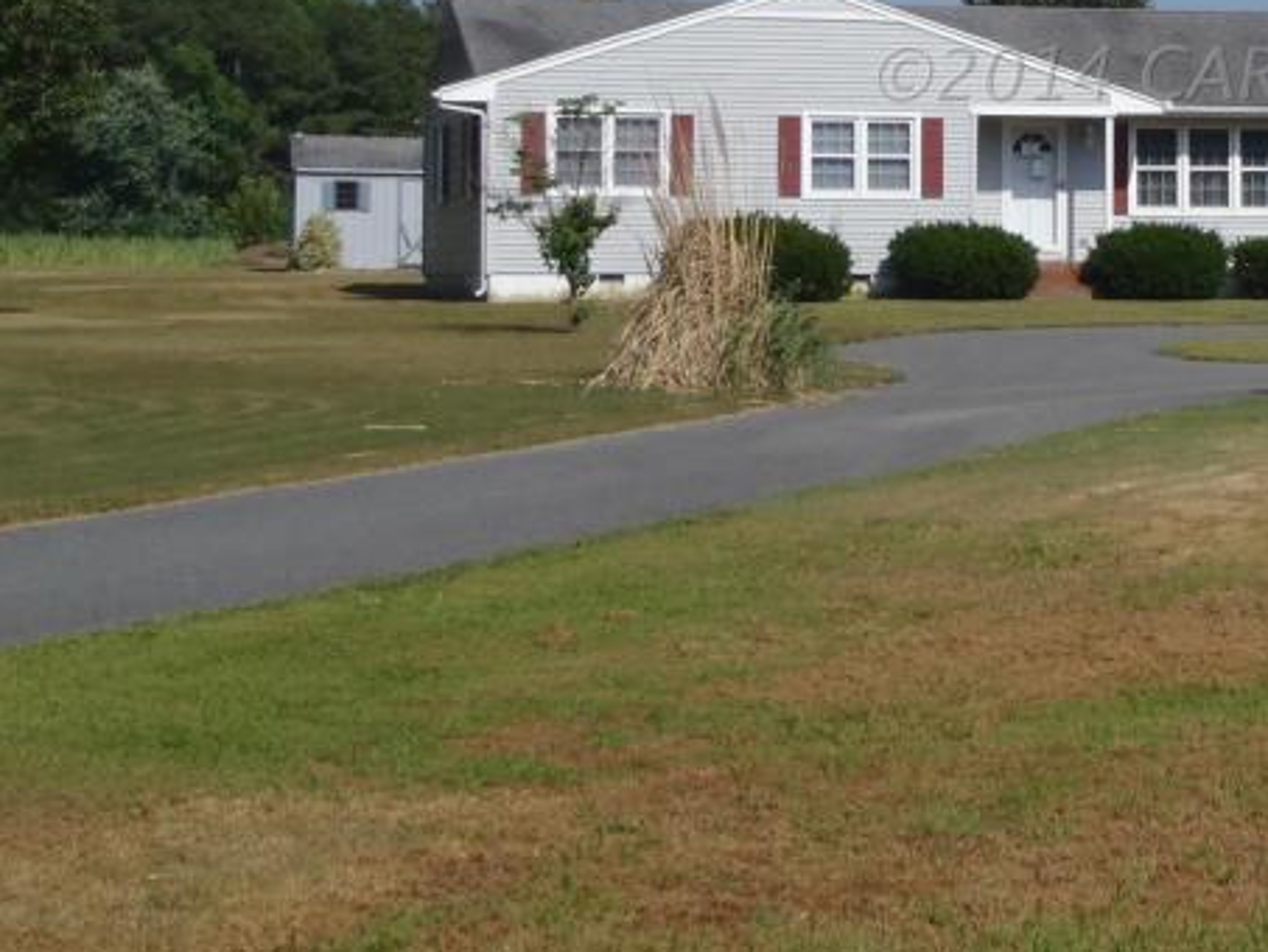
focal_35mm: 104
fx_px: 3811
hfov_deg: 18.6
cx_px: 1159
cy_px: 73
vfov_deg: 14.1
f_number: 13
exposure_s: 1/100
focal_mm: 8.25
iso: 80
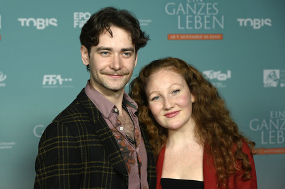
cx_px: 142
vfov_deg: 16.0
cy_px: 94
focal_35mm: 85
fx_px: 672
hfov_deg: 23.9
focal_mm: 85
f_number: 6.3
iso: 1000
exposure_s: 1/200
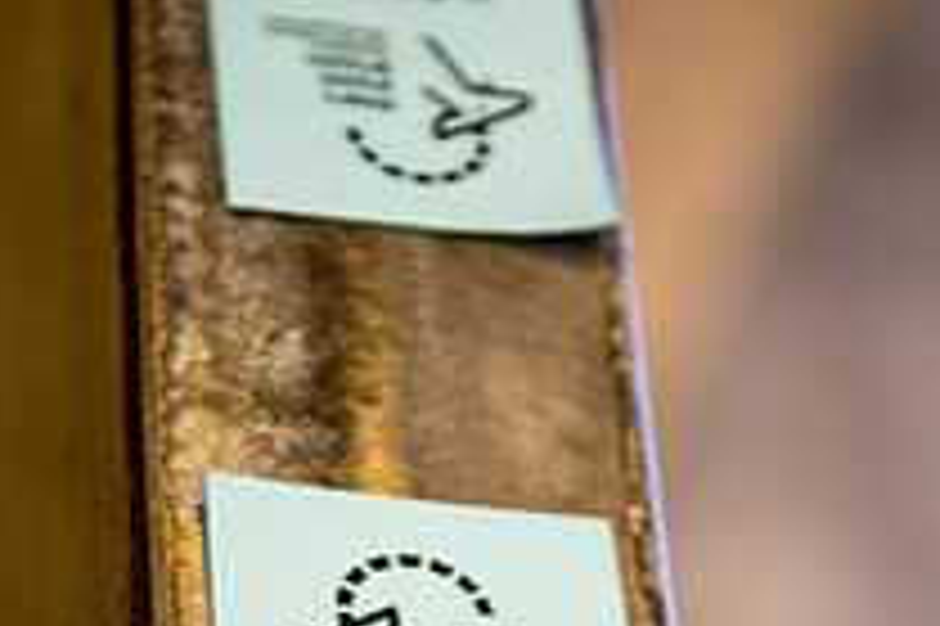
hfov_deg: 13.6
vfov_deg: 8.9
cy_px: 865
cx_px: 517
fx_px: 3940
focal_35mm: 151
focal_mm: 70
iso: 200
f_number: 2.8
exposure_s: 1/30
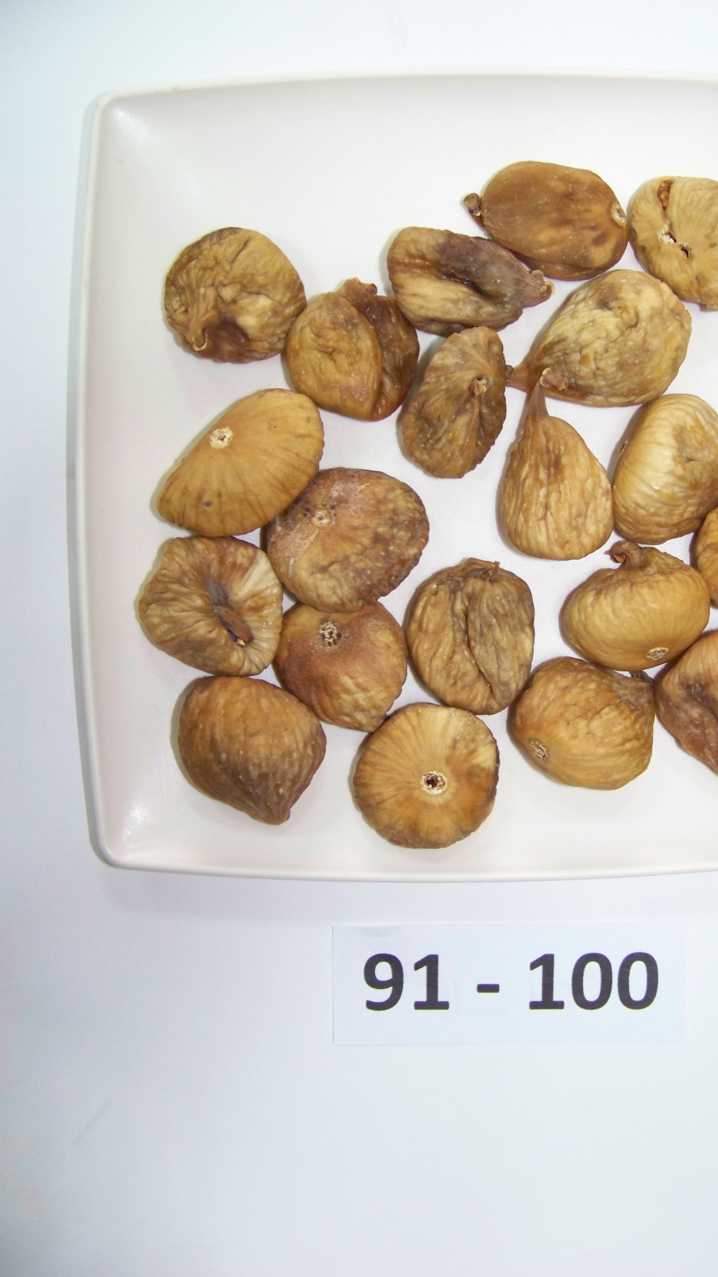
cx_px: 480
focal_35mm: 40
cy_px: 643
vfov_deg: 50.5
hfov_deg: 29.5
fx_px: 1354
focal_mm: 5.85
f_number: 2.8
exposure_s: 1/30
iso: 200
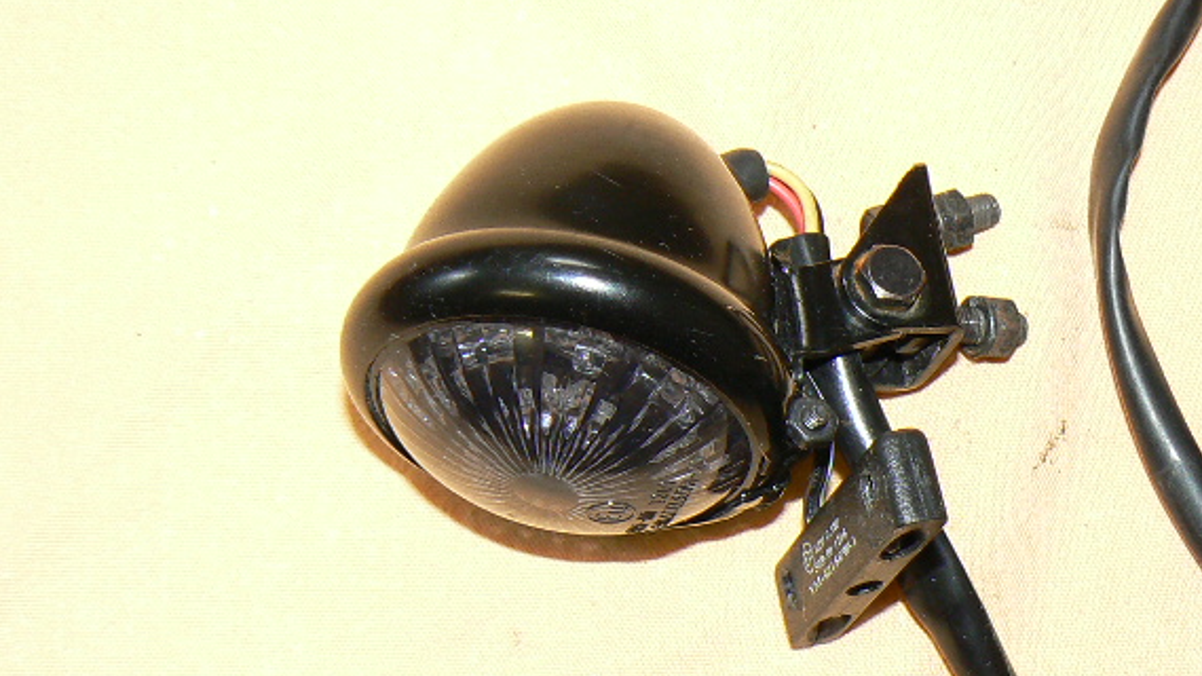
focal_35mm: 60
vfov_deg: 20.0
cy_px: 378
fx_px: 1912
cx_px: 640
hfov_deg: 34.9
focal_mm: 6
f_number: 2.8
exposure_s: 1/30
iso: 100
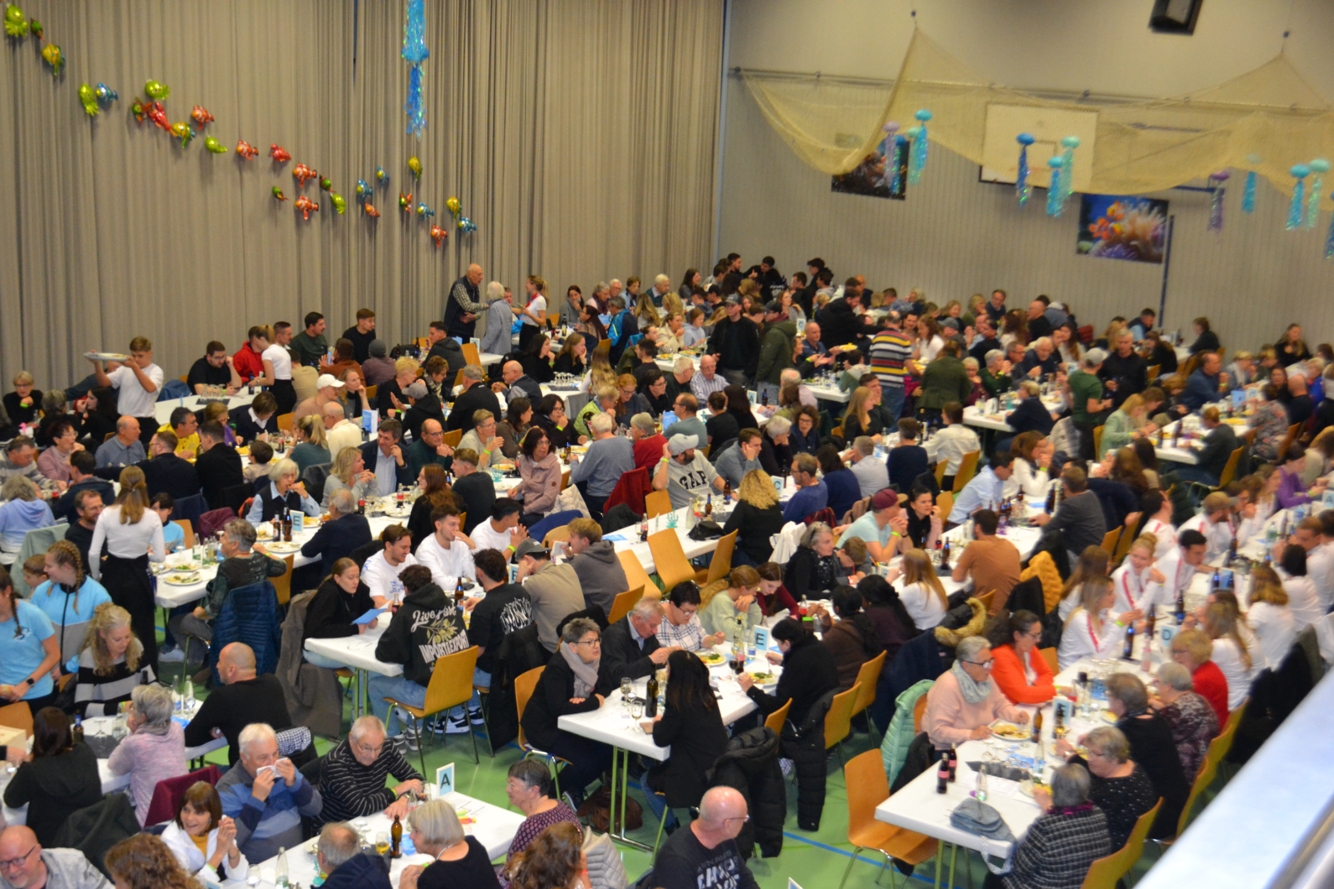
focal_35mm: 48
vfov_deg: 28.1
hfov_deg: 41.1
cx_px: 667
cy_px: 444
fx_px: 1778
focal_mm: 32
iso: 2000
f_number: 4.8
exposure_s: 1/60
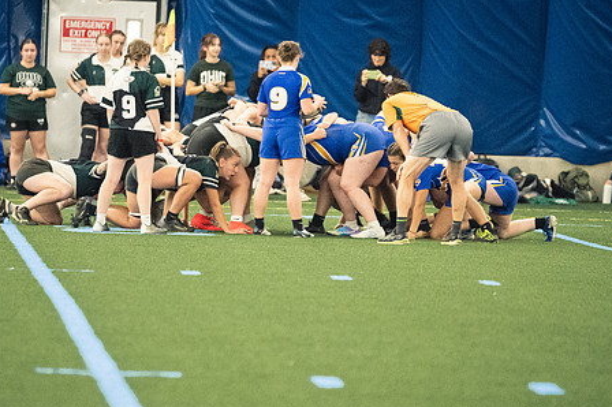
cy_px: 217
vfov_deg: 3.5
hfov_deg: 5.3
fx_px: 6591
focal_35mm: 388
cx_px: 262
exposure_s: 1/400
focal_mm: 200
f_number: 2.8
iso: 12800
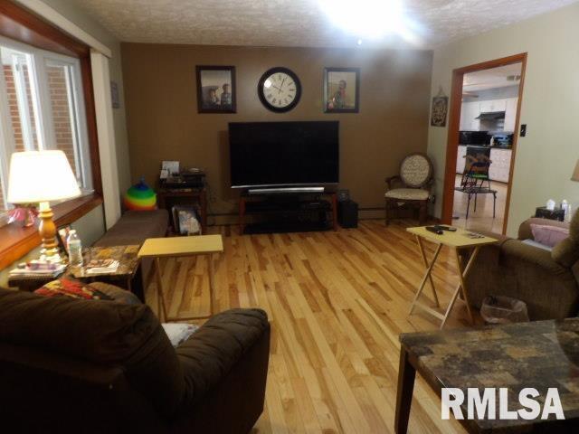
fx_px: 401
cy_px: 217
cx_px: 290
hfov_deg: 71.6
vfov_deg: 56.8
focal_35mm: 24
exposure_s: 1/17
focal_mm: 4.3
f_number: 3.2
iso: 302
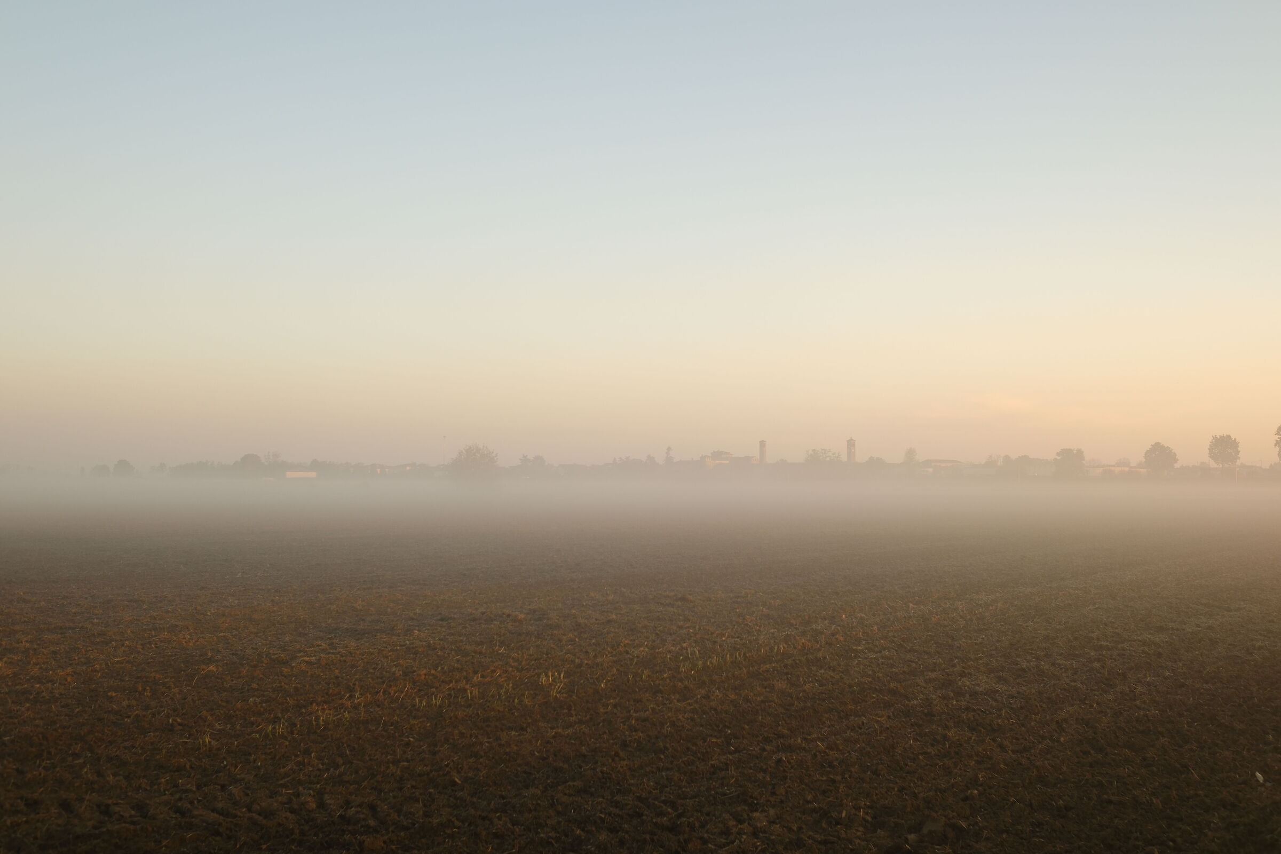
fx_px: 1245
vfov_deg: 37.9
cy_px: 427
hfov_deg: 54.4
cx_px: 640
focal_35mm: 35
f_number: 4
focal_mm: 23
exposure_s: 1/125
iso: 160
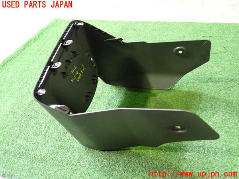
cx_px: 120
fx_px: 207
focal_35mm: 30
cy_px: 90
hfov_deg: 60.0
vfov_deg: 46.8
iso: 800
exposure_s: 1/25
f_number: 2.3
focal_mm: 5.4
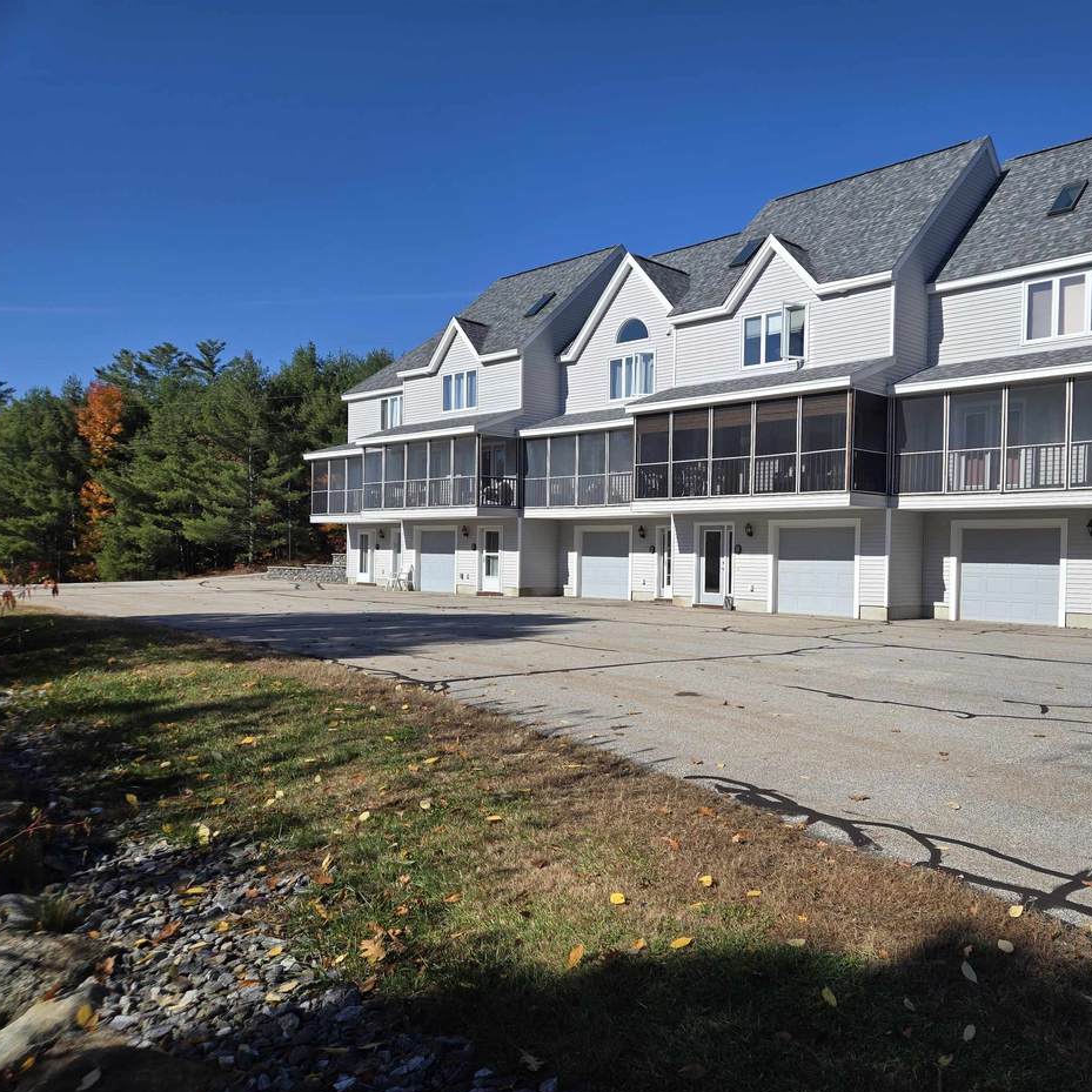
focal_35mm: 28
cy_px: 563
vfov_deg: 57.3
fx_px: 999
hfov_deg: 56.2
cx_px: 723
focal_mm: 5.4
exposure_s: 1/2391
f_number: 1.8
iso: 25
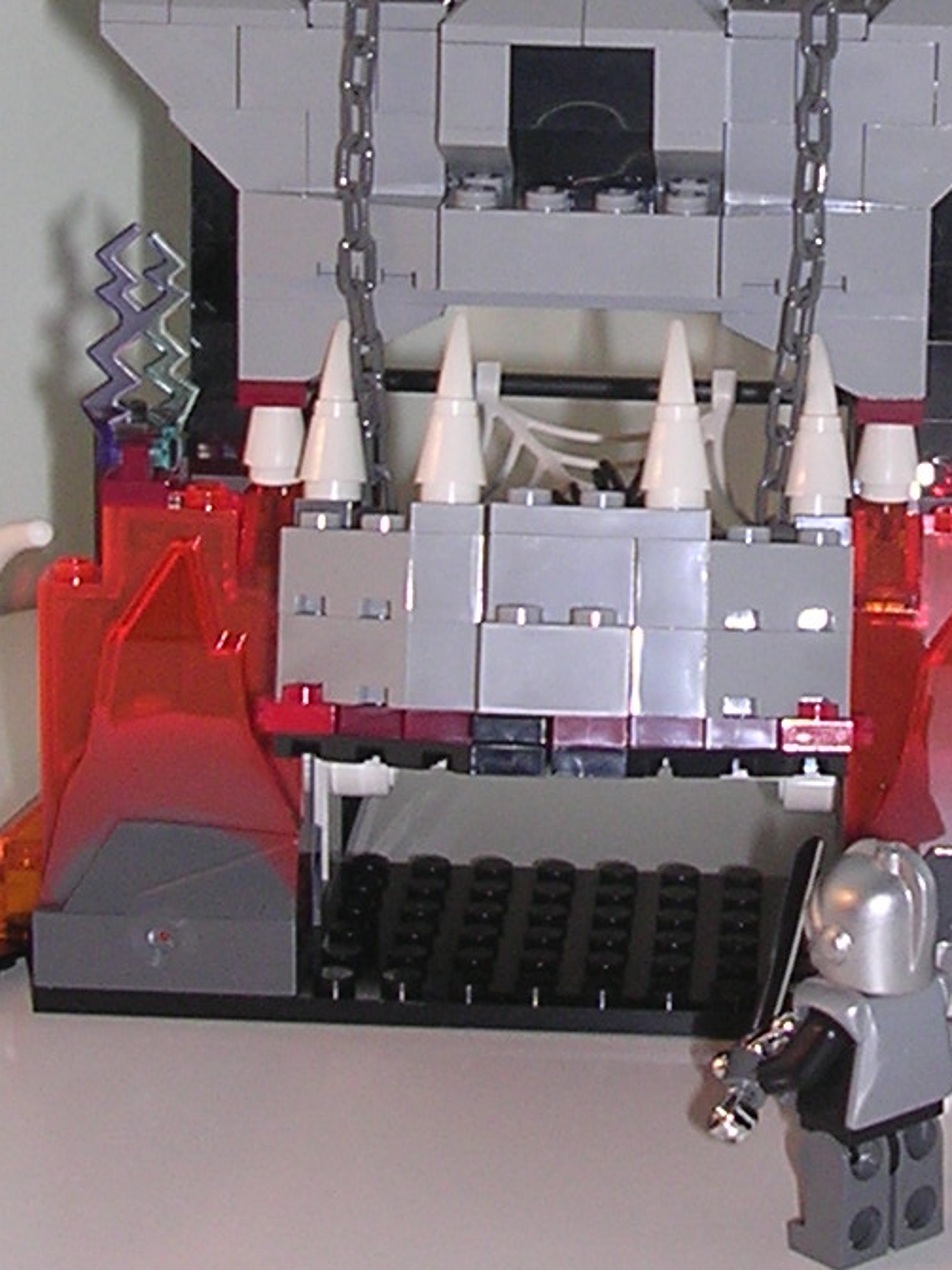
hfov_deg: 12.7
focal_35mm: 116
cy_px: 267
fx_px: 4255
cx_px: 767
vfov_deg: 16.9
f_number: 2.8
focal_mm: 5.8
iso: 100
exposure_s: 1/60.1
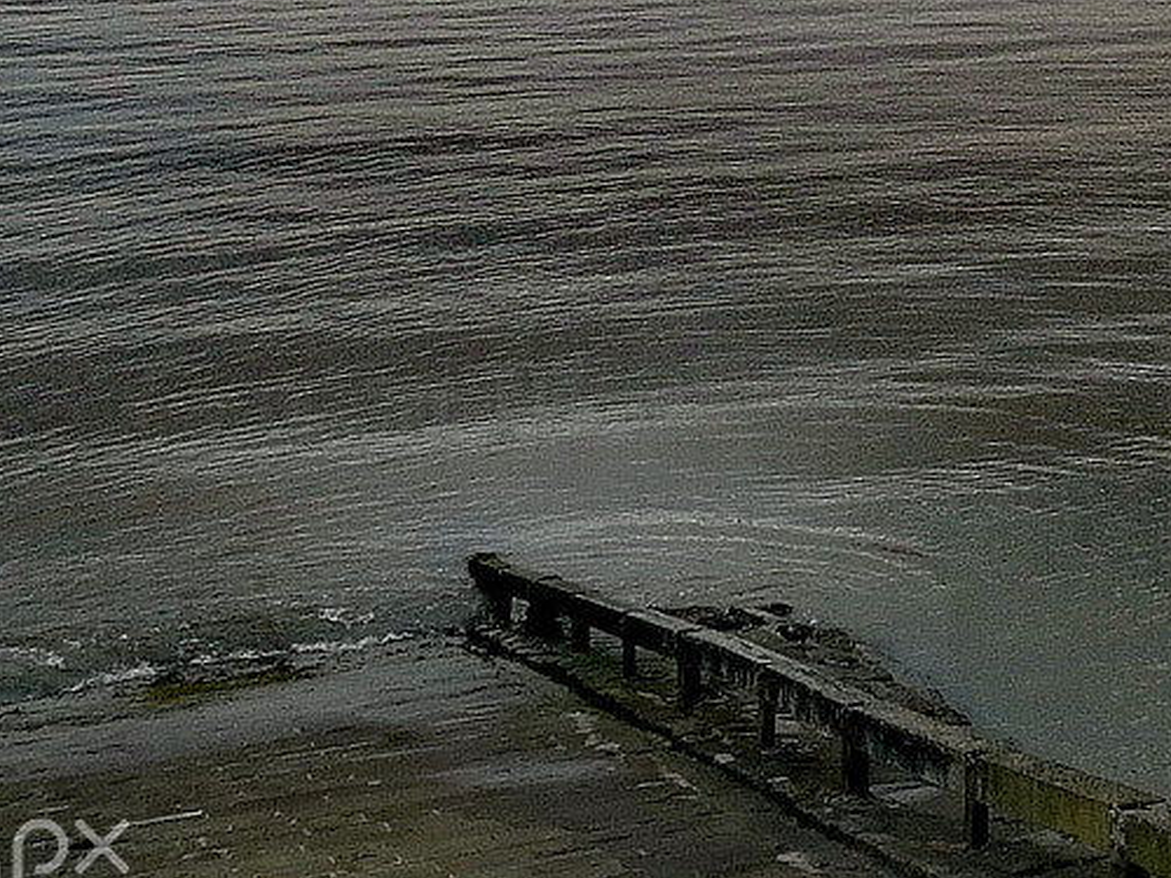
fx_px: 3248
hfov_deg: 19.2
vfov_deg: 14.8
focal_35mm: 96
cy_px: -225
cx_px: 1422
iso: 50
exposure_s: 1/431
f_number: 2.2
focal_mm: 4.5
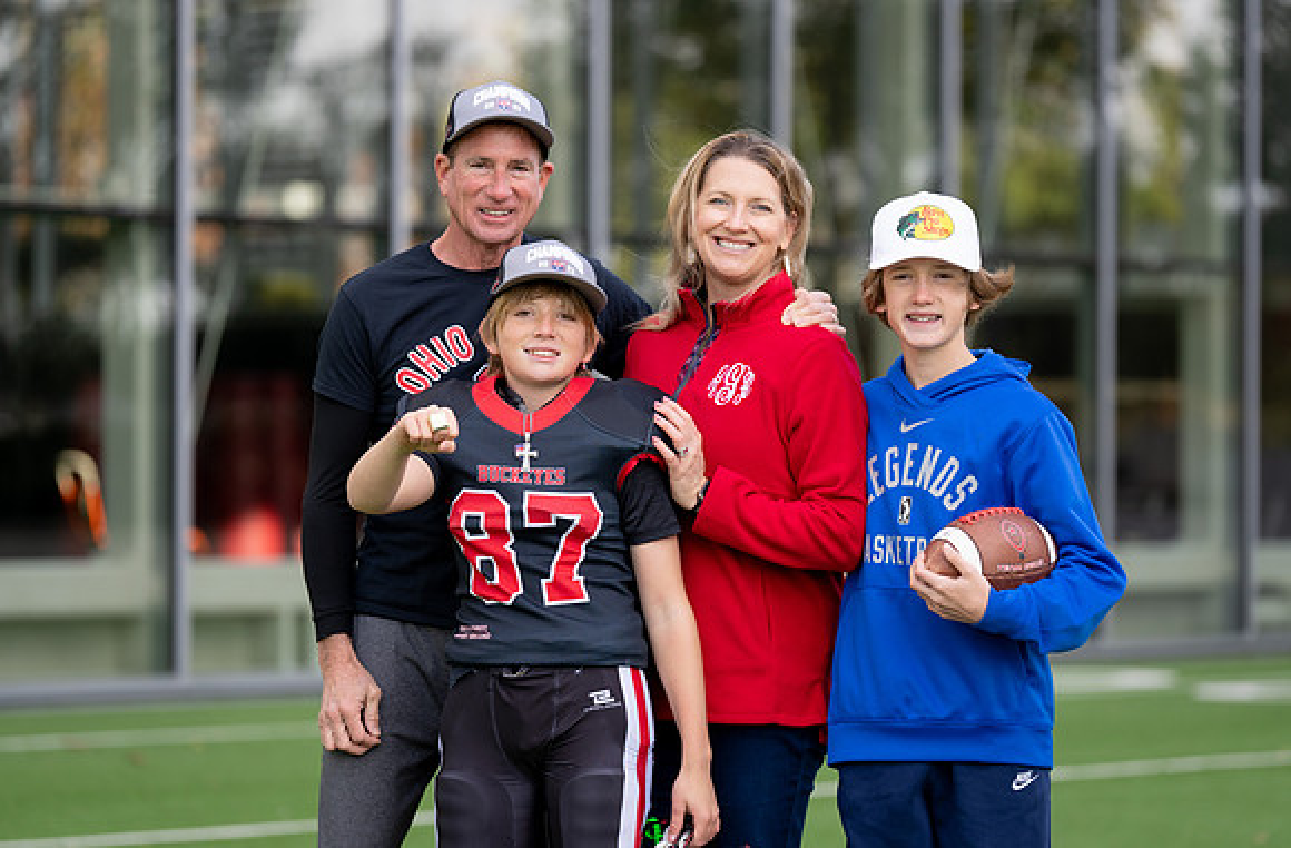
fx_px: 5405
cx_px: 665
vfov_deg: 9.0
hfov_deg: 13.6
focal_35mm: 151
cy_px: 419
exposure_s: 1/400
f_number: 2.8
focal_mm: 138
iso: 100
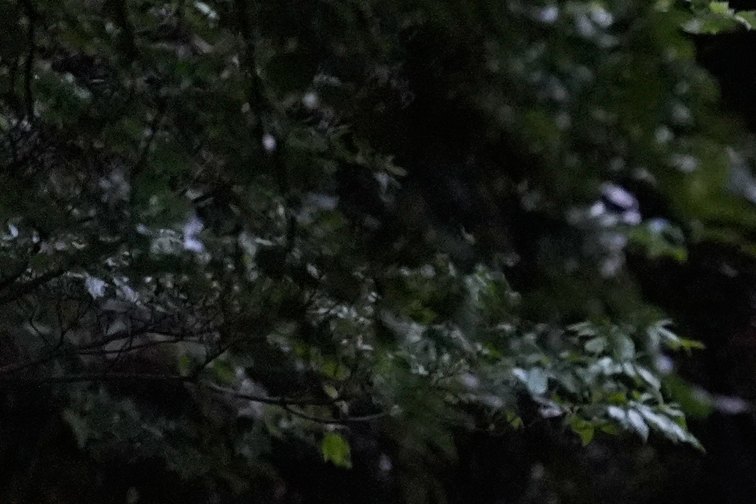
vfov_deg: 2.0
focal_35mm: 687
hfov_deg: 3.0
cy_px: 716
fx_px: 14429
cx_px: 1462
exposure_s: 1/80
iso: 5000
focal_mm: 171
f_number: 2.8
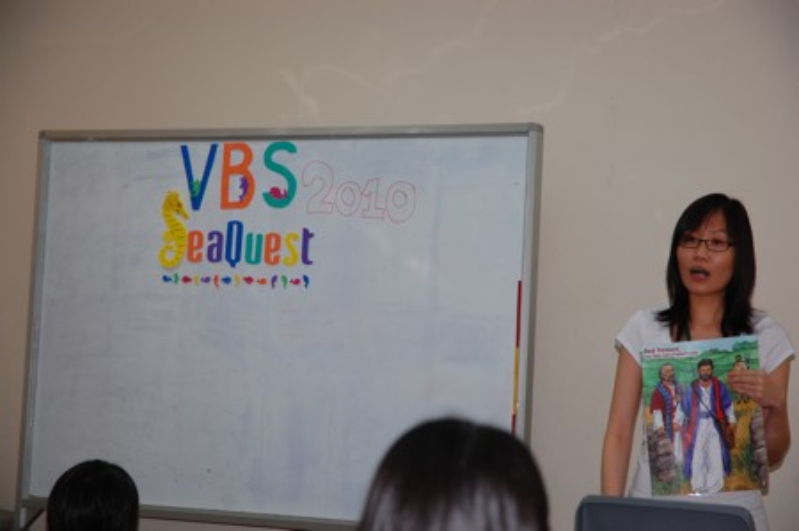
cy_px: 266
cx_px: 400
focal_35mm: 105
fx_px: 2328
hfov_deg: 19.5
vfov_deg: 13.0
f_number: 4.5
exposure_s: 1/60
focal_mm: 70
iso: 200
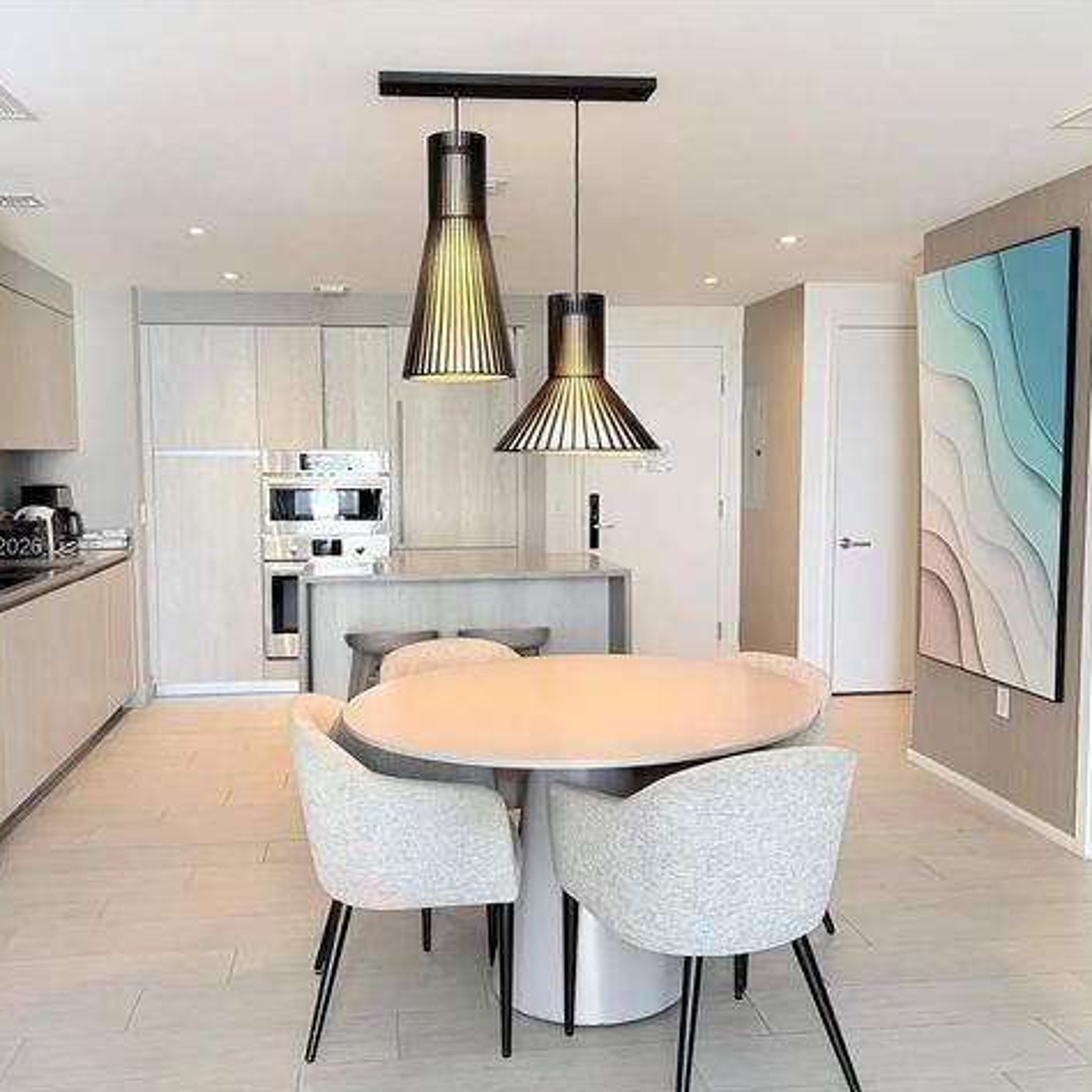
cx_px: 493
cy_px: 548
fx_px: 1106
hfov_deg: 52.4
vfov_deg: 52.5
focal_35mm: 31
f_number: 1.6
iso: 125
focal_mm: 5.96
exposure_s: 1/120
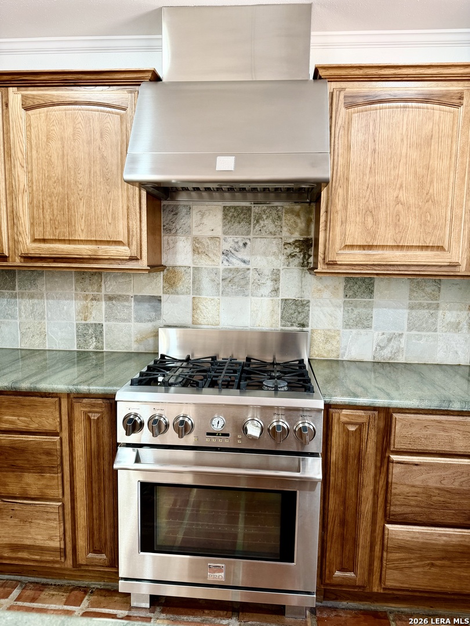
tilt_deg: -7.5
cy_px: 313
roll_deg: -0.5
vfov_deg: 71.6
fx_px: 434
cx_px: 235
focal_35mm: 24
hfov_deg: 56.8
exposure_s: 1/60
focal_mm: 6.76
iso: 250
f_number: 1.78
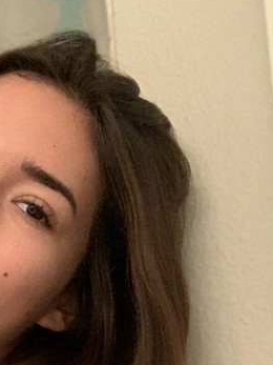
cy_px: 632
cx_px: -86
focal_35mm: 118
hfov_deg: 12.2
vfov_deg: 14.8
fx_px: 1242
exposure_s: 1/40
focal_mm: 2.87
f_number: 2.2
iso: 250
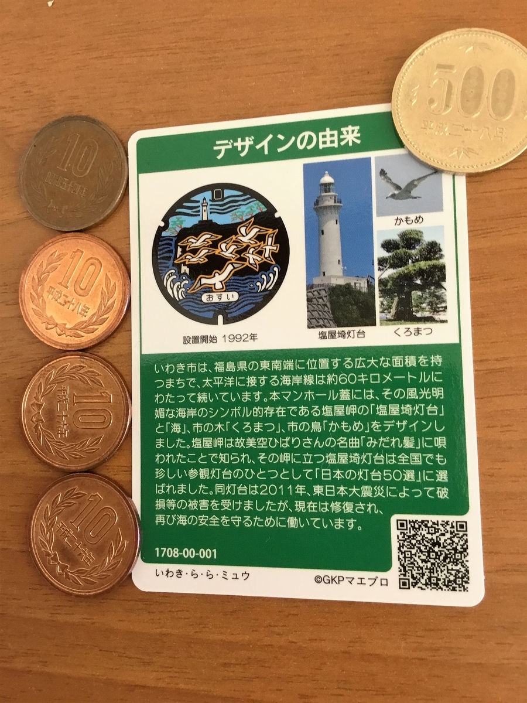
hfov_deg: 45.4
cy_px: 352
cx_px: 264
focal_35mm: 31
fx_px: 629
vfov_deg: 58.4
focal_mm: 3.3
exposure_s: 1/33
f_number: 2.4
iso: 100
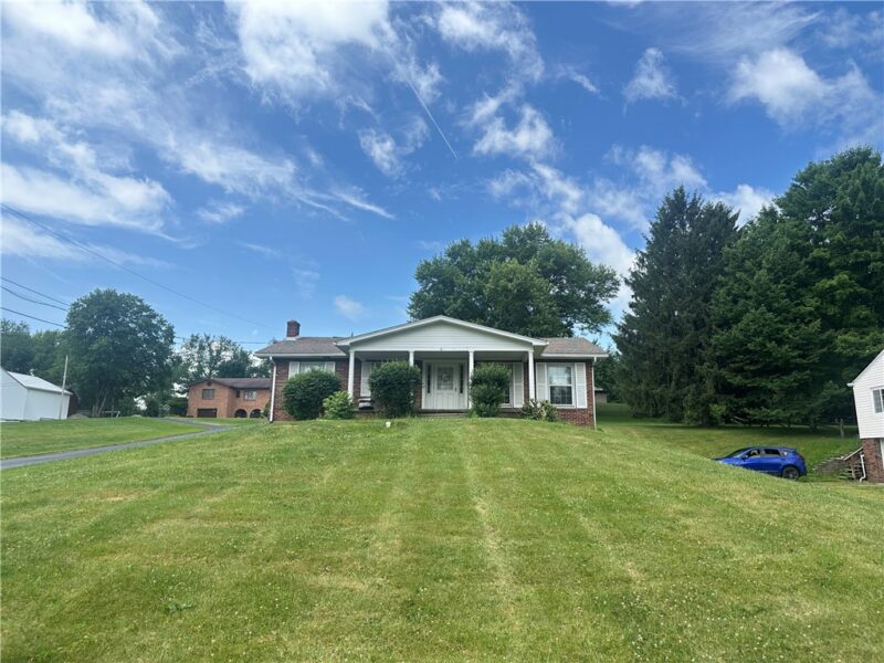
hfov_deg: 71.6
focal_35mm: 24
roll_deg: -0.6
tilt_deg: +12.7
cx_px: 442
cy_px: 332
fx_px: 613
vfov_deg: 56.8
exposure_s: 1/2882
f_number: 1.78
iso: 80
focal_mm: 6.86
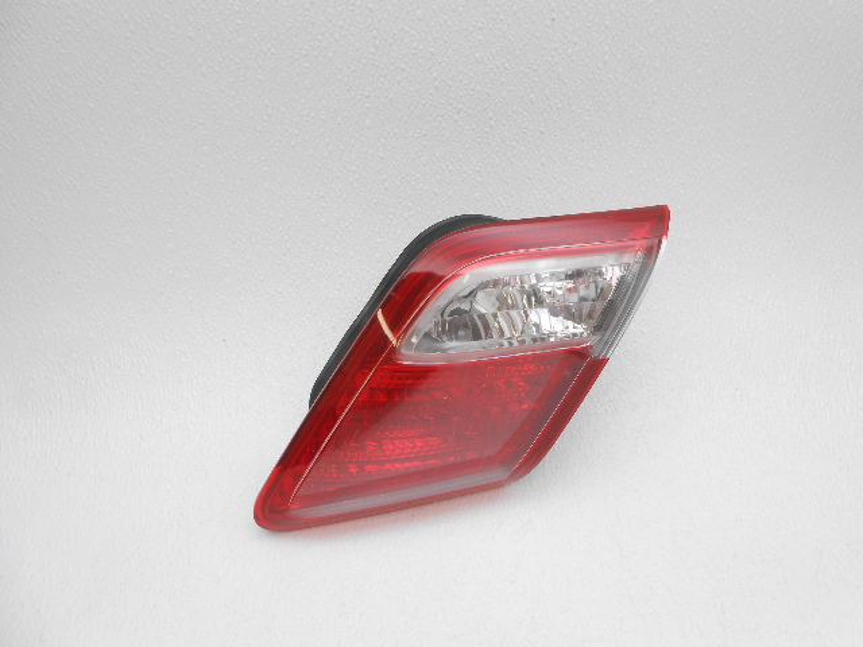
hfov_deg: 67.3
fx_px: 648
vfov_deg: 53.1
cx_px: 432
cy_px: 324
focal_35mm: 26
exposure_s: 1/30
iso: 80
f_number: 3.5
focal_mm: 4.6
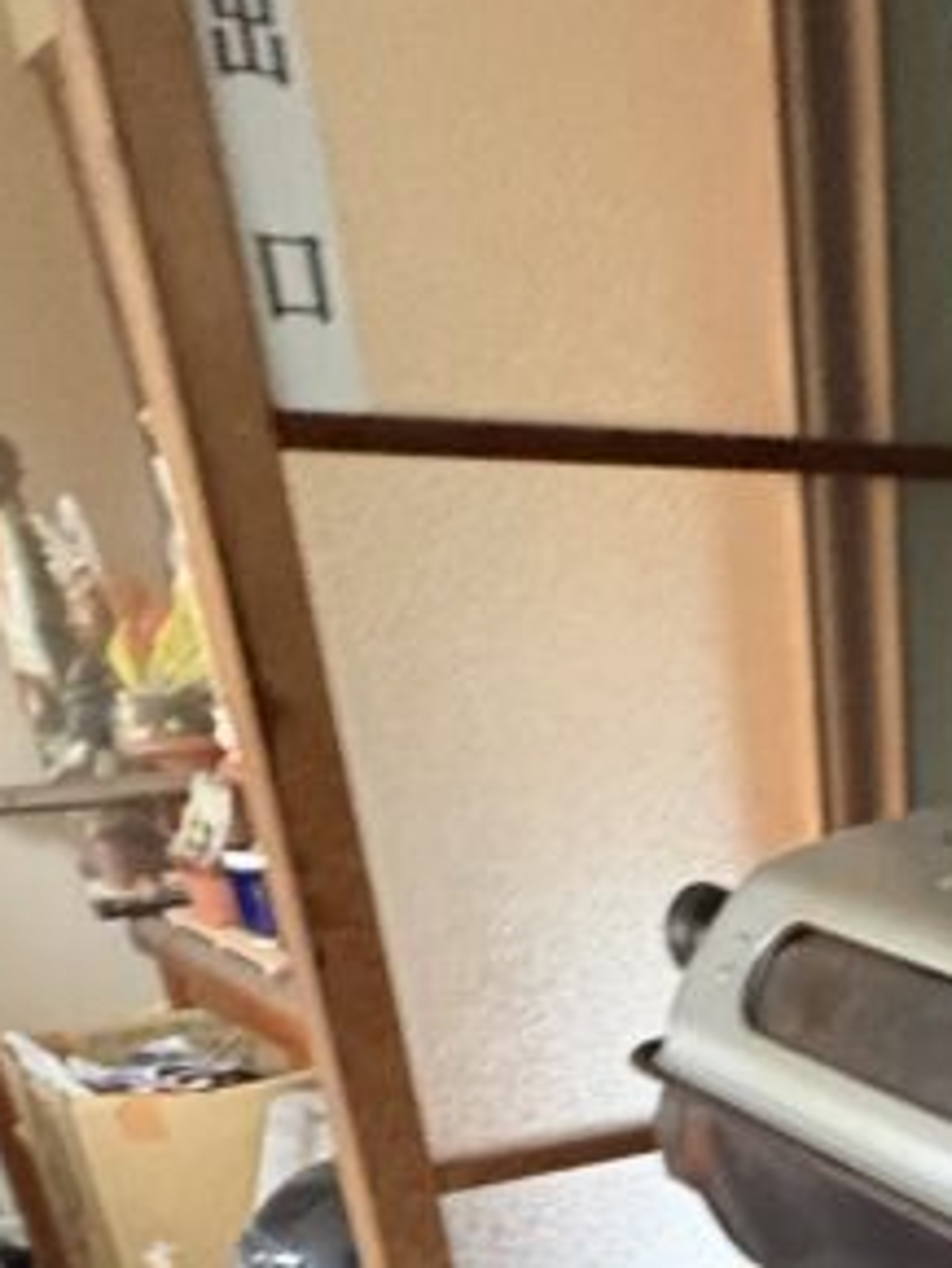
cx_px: 1136
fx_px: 1722
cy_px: 1898
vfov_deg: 27.7
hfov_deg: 27.3
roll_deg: -6.0
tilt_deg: -42.7
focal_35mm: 47
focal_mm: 2.22
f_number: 2.2
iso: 1000
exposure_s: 1/36
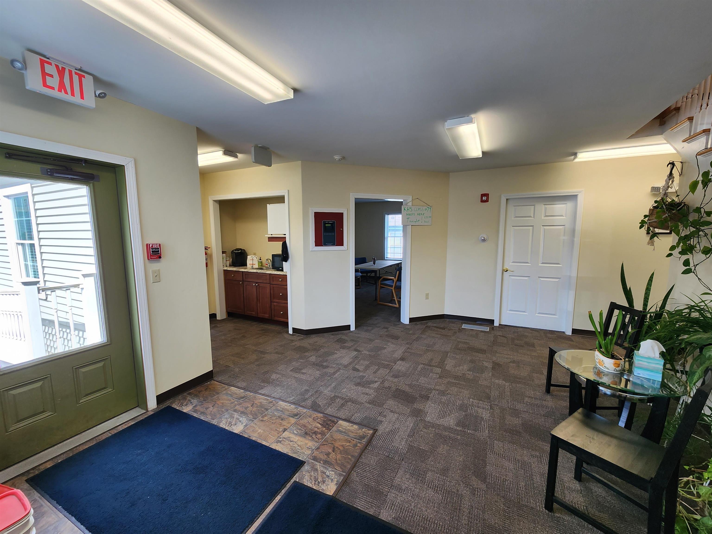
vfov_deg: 89.9
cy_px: 267
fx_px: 267
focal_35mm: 13
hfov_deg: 106.2
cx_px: 356
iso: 50
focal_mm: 2.2
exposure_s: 1/60
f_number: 2.2
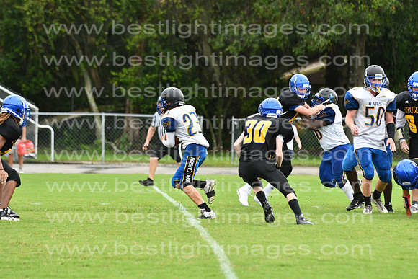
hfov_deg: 9.8
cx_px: 209
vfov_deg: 6.5
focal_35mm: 210
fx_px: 2439
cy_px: 140
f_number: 3.5
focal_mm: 140
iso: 800
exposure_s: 1/2500
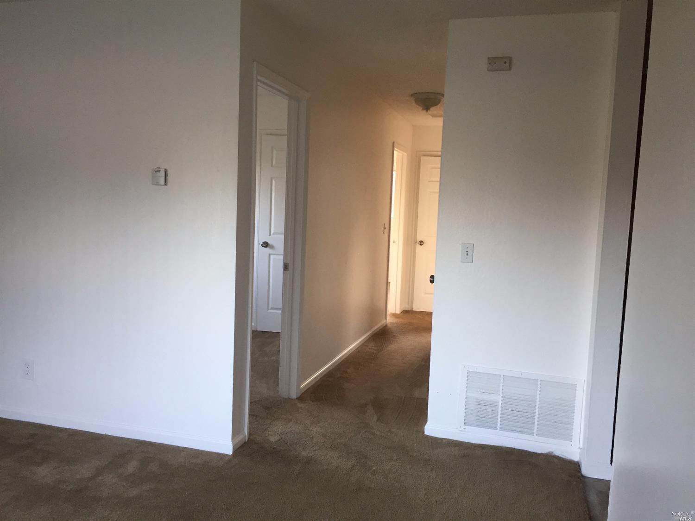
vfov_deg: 48.2
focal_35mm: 29
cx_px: 348
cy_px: 260
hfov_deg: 61.7
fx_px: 582
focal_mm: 4.15
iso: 80
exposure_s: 1/30
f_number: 2.2
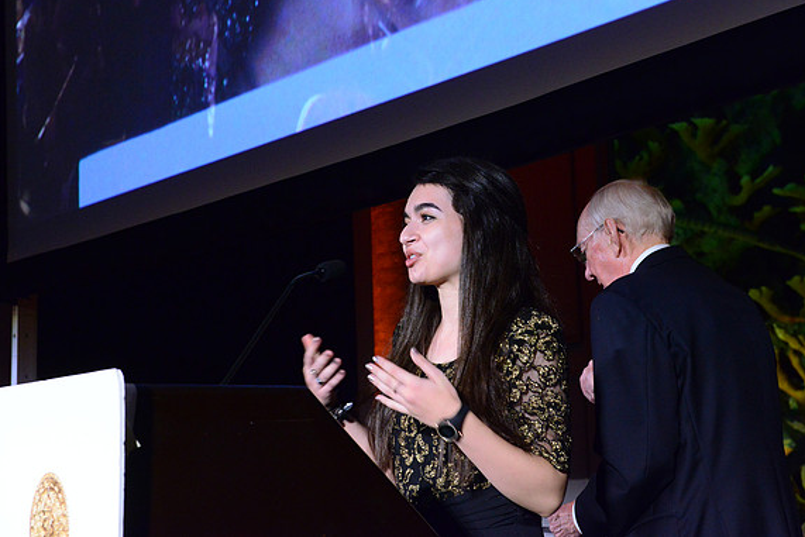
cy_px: 266
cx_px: 407
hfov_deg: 31.9
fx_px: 1409
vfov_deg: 21.6
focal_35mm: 63
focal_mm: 62
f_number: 8
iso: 6400
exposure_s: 1/60
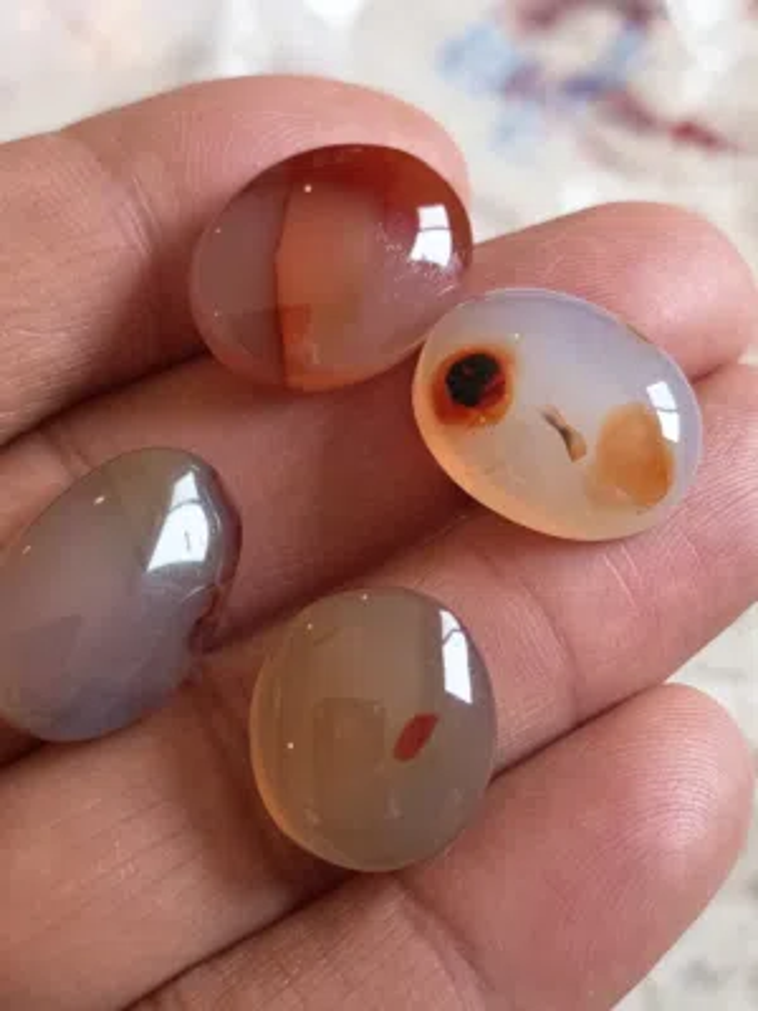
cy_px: 506
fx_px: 1577
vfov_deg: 35.5
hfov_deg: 27.0
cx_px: 379
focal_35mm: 54
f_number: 1.7
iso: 958
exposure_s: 1/25
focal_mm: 5.24
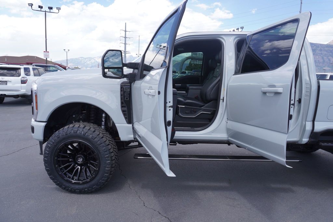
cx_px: 166
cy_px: 111
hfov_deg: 73.7
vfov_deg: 53.2
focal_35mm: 24
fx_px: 222
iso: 100
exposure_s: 1/160
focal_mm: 16
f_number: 6.3
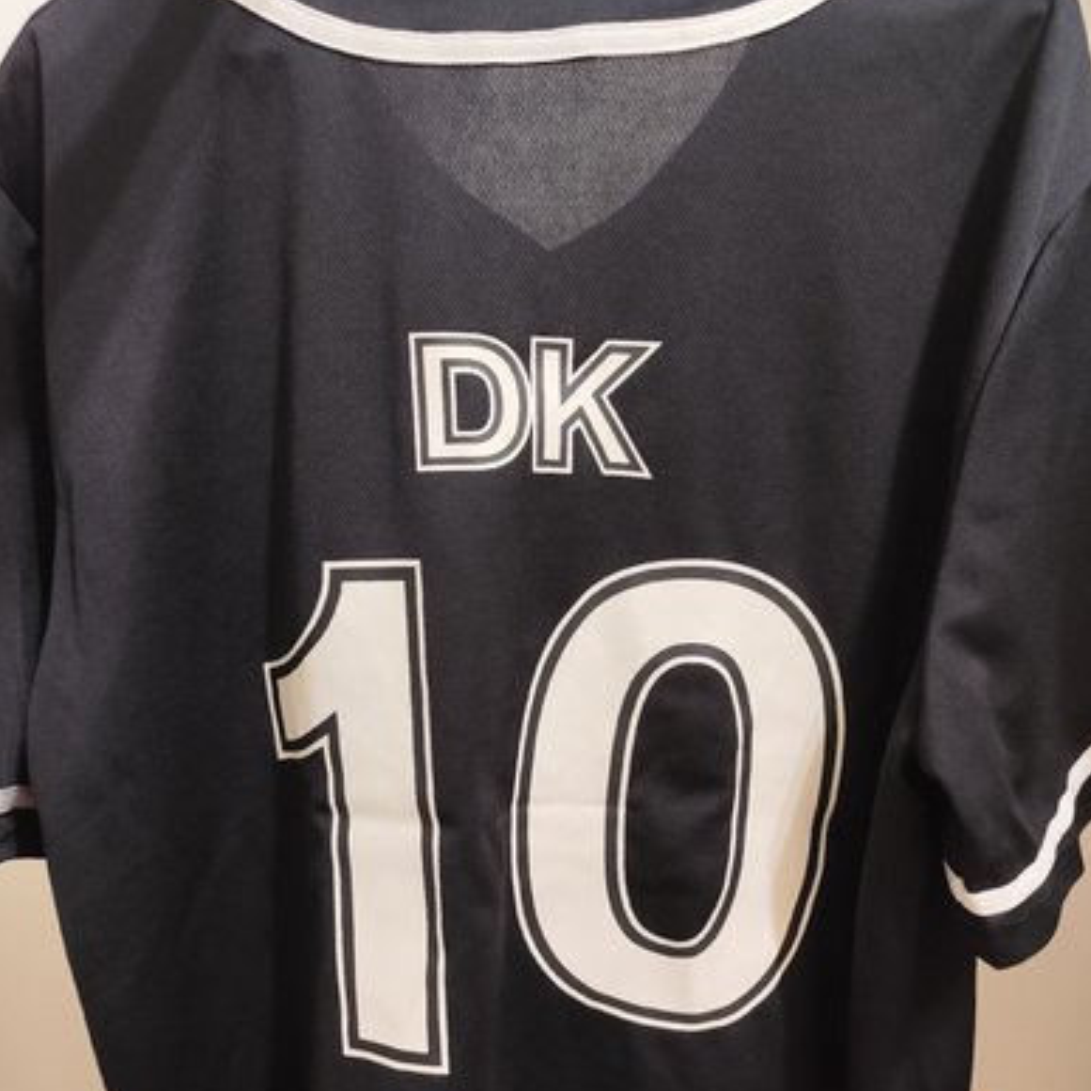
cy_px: 644
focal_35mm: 28
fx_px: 998
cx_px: 536
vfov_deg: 56.9
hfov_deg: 57.3
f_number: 1.65
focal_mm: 6.14
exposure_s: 1/20
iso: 1000
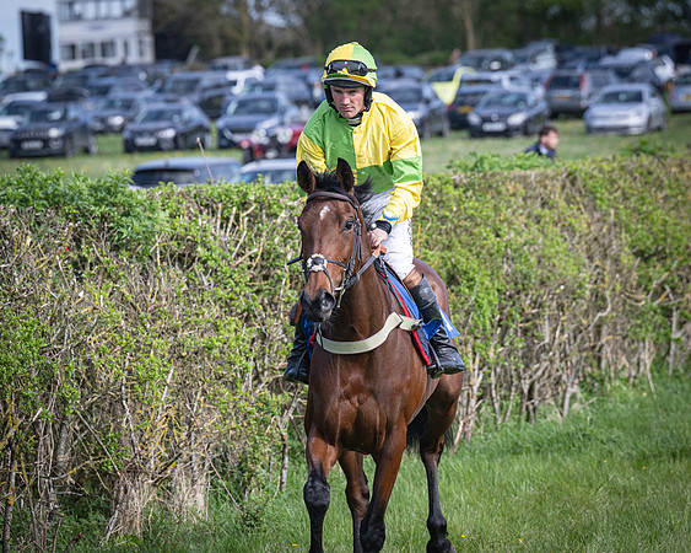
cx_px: 274
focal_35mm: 221
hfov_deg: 8.7
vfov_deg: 7.0
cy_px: 278
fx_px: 4521
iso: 400
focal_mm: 130
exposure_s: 1/2000
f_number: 4
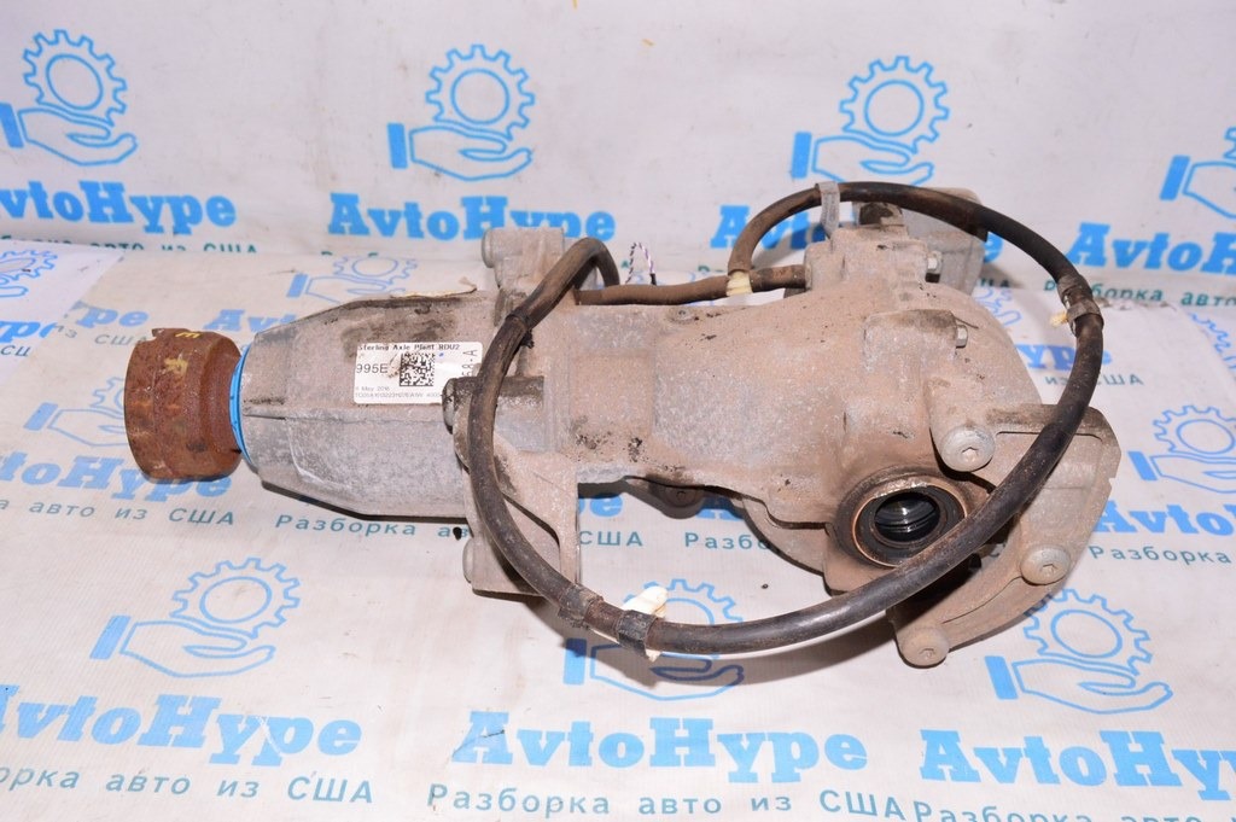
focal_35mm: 33
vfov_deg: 39.9
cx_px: 618
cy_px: 411
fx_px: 1132
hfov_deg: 57.3
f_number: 8
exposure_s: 1/200
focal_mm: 22
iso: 1600
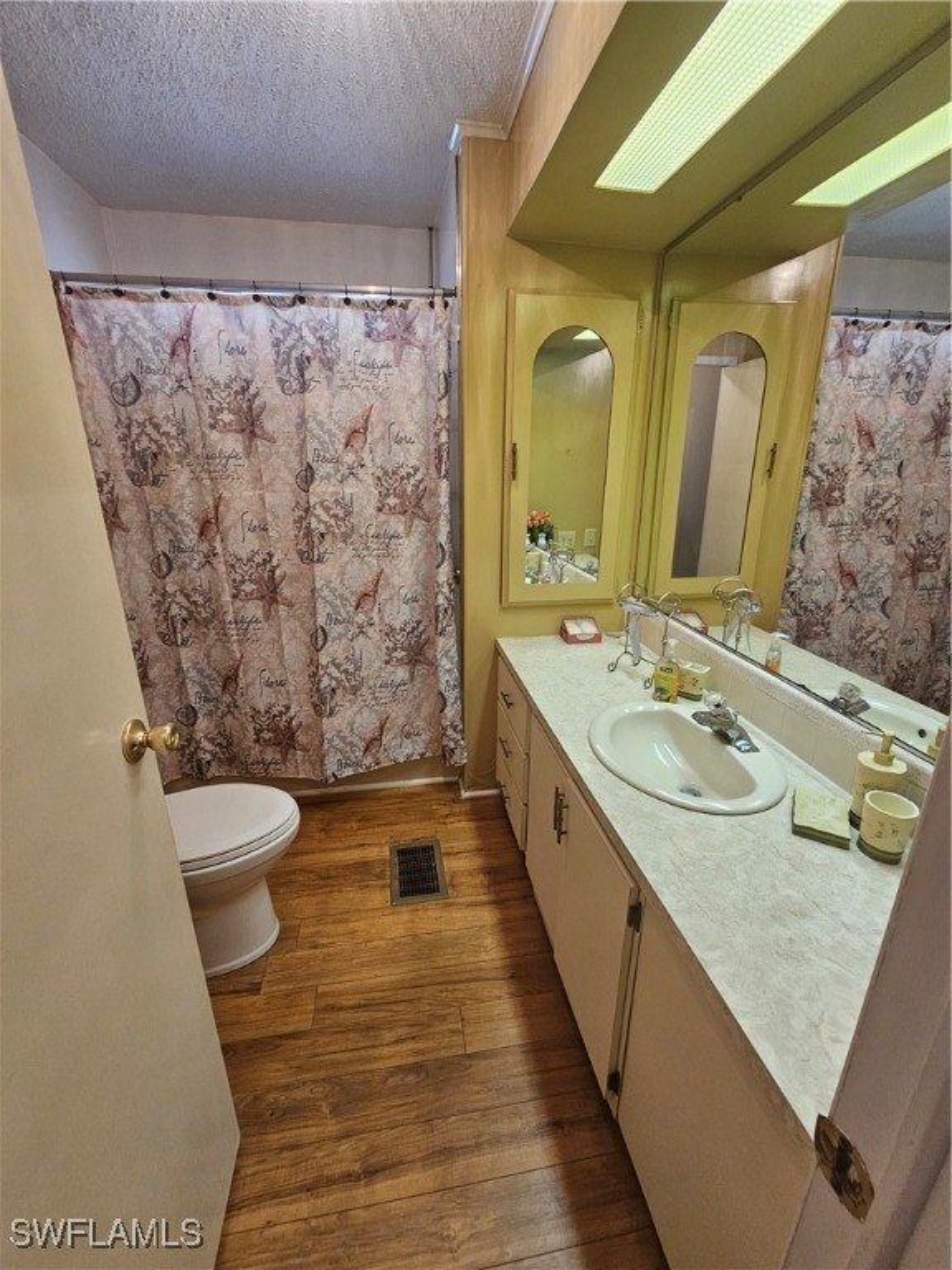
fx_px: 477
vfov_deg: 106.2
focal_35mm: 13
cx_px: 476
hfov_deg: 89.9
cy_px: 635
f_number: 2.2
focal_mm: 2.2
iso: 250
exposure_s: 1/60
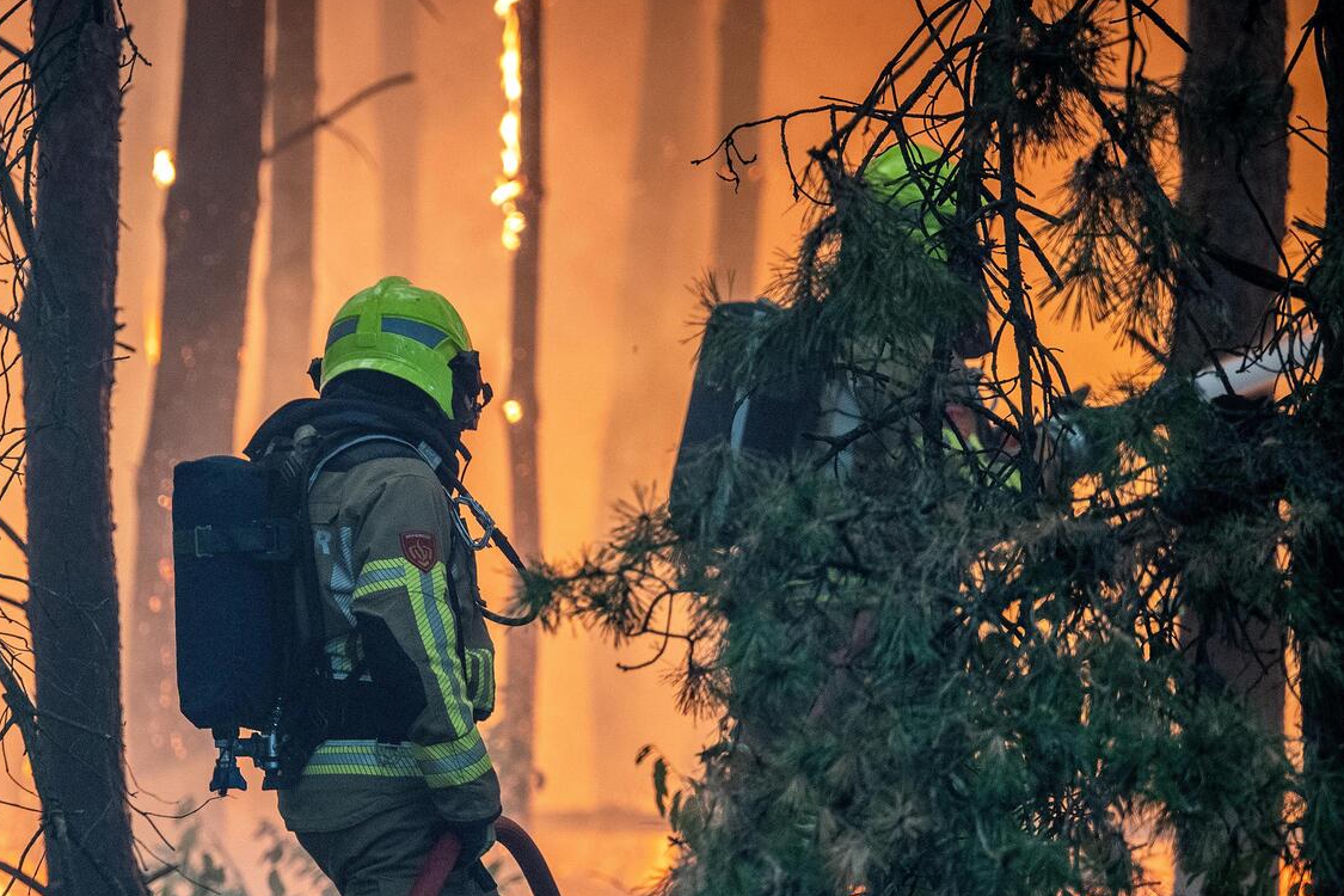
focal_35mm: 448
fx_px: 16724
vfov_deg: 3.1
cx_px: 391
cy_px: 649
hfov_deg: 4.6
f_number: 4.5
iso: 3200
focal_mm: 280
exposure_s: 1/100
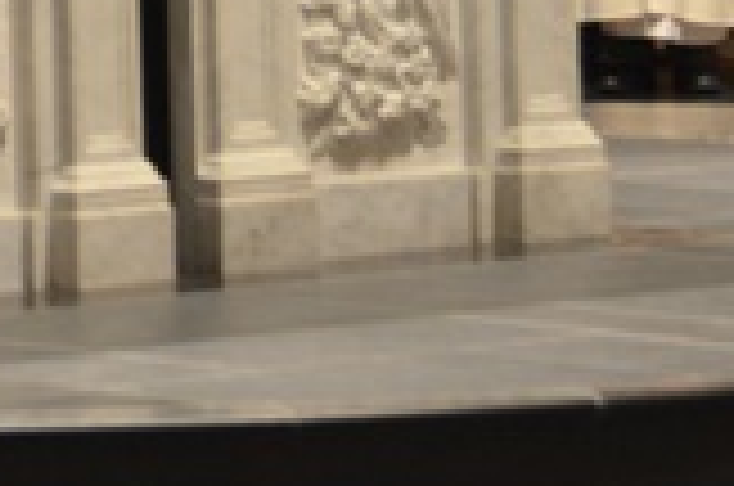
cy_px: -364
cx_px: -347
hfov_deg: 6.3
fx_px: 6572
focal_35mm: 323
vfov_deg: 4.2
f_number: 4.8
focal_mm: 55
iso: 1600
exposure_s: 1/20
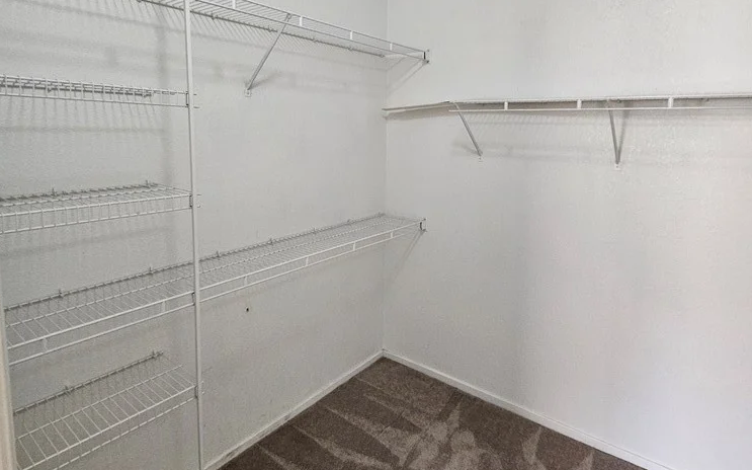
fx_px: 389
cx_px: 382
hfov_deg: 88.0
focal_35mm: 19
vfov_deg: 61.1
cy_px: 168
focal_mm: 2.2
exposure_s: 1/40
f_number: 2.2
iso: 320
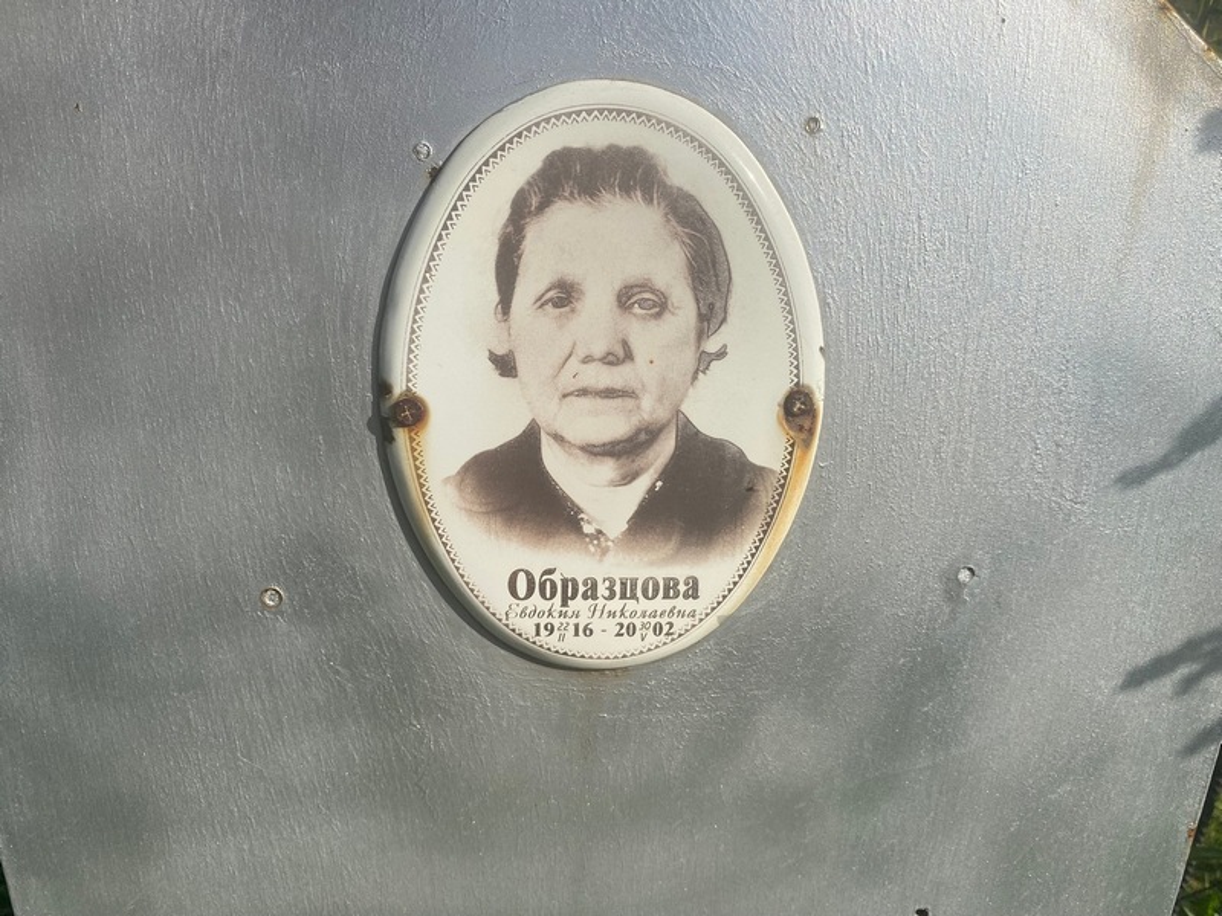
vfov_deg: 53.1
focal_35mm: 26
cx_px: 611
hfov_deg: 67.3
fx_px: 918
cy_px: 458
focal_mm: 4.25
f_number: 1.8
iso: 32
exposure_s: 1/5495
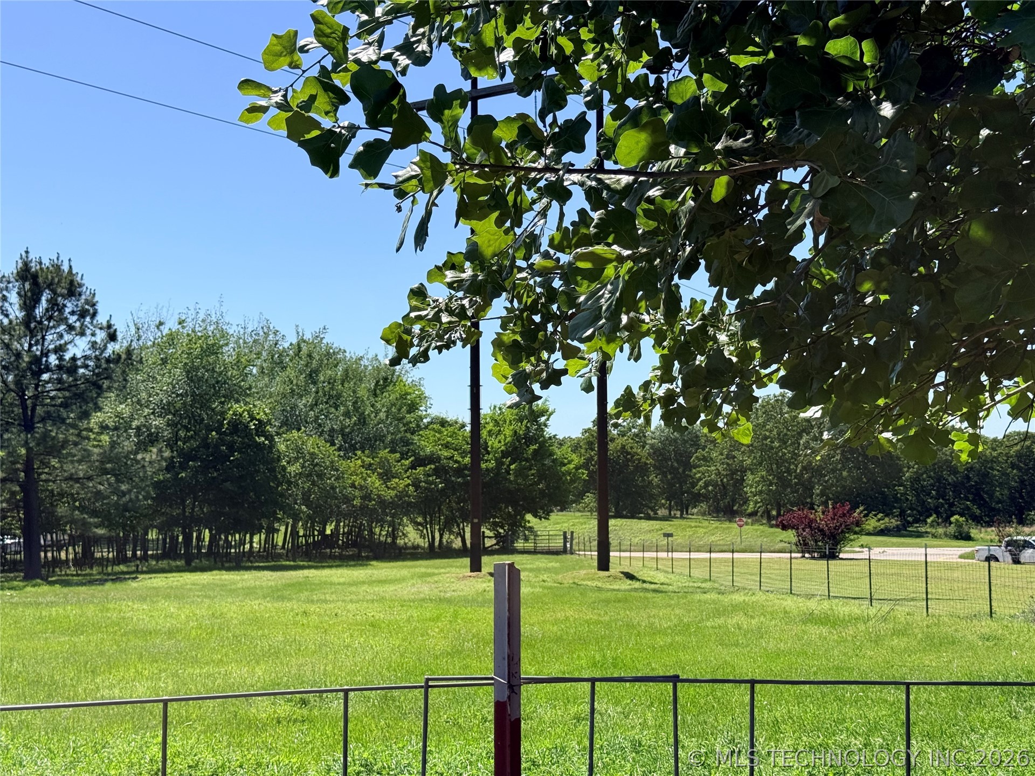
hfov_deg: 39.7
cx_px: 518
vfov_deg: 30.3
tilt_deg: +2.2
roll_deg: +0.5
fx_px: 1435
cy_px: 388
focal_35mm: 48
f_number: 1.78
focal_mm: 6.76
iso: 64
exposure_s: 1/4878
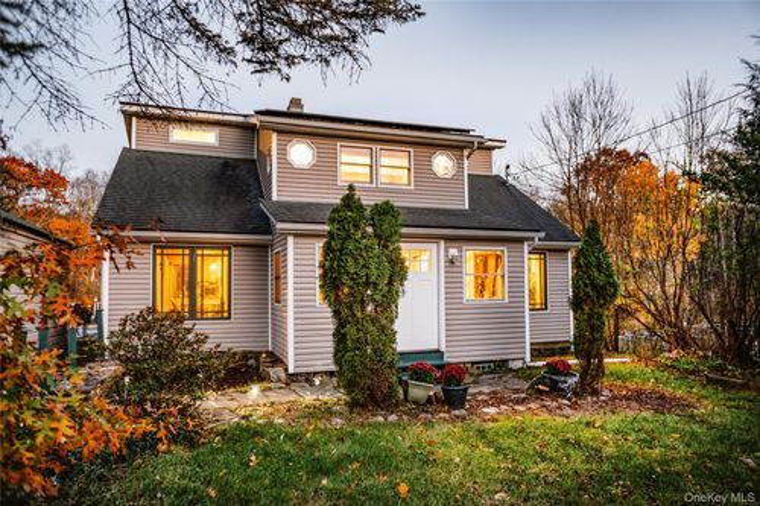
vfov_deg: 53.1
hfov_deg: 73.8
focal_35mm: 24
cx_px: 380
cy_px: 253
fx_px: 506
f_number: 2.8
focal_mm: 16
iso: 500
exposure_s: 1/3
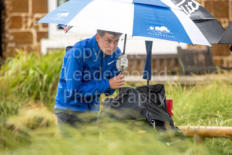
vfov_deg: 3.1
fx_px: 2898
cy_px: 78
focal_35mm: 450
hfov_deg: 4.6
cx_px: 116
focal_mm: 300
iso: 400
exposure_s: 1/500
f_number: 4
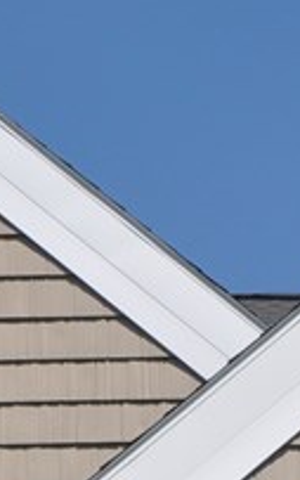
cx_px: 291
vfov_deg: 9.9
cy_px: 768
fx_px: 2676
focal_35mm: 205
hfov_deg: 6.4
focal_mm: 25
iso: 200
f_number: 11
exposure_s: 1/500
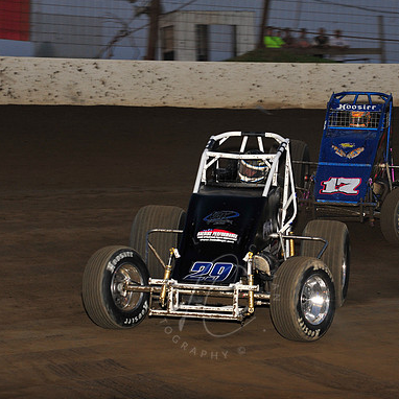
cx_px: 216
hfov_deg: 10.0
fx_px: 2269
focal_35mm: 174
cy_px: 200
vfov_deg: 10.0
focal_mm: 135
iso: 800
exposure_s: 1/320
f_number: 7.1
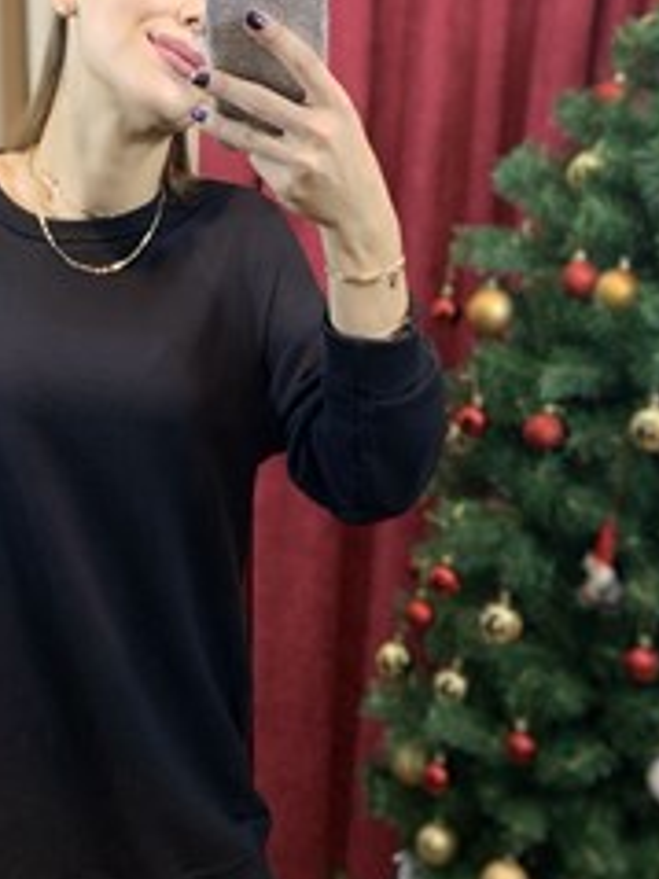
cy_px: 491
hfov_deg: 32.1
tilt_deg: -30.1
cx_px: 269
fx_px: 1143
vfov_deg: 42.0
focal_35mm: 45
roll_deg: -2.4
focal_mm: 4.25
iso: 64
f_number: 1.8
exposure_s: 1/50
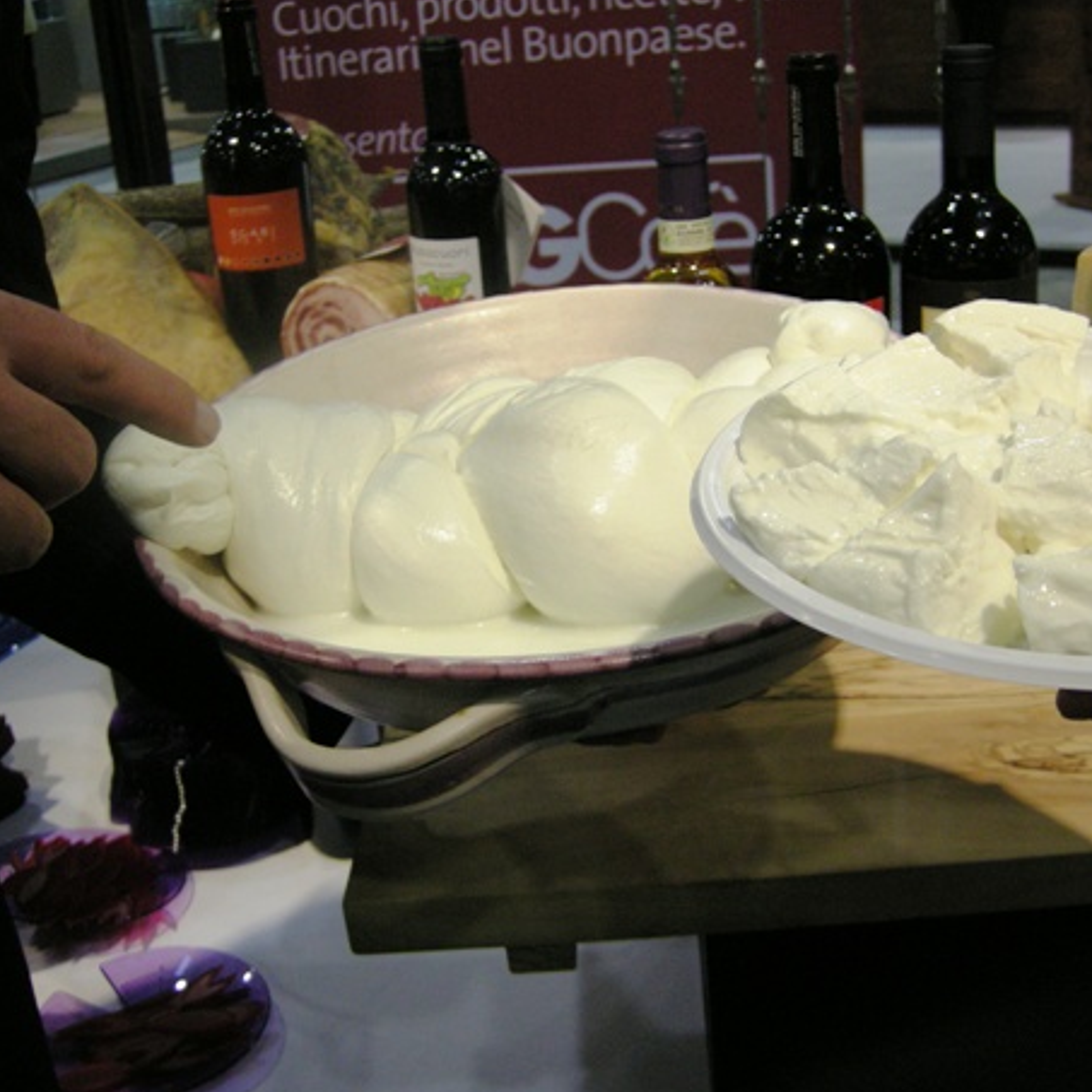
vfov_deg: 37.5
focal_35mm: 45
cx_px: 632
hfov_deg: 37.5
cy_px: 569
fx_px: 1606
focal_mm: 7.5
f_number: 2.7
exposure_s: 1/125
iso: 279
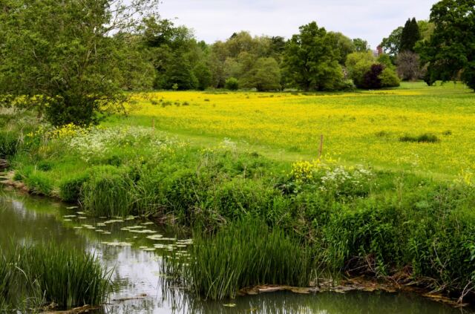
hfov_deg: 27.1
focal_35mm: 75
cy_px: 157
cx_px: 238
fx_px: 987
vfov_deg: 18.1
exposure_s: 1/200
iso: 200
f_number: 7.1
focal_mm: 50
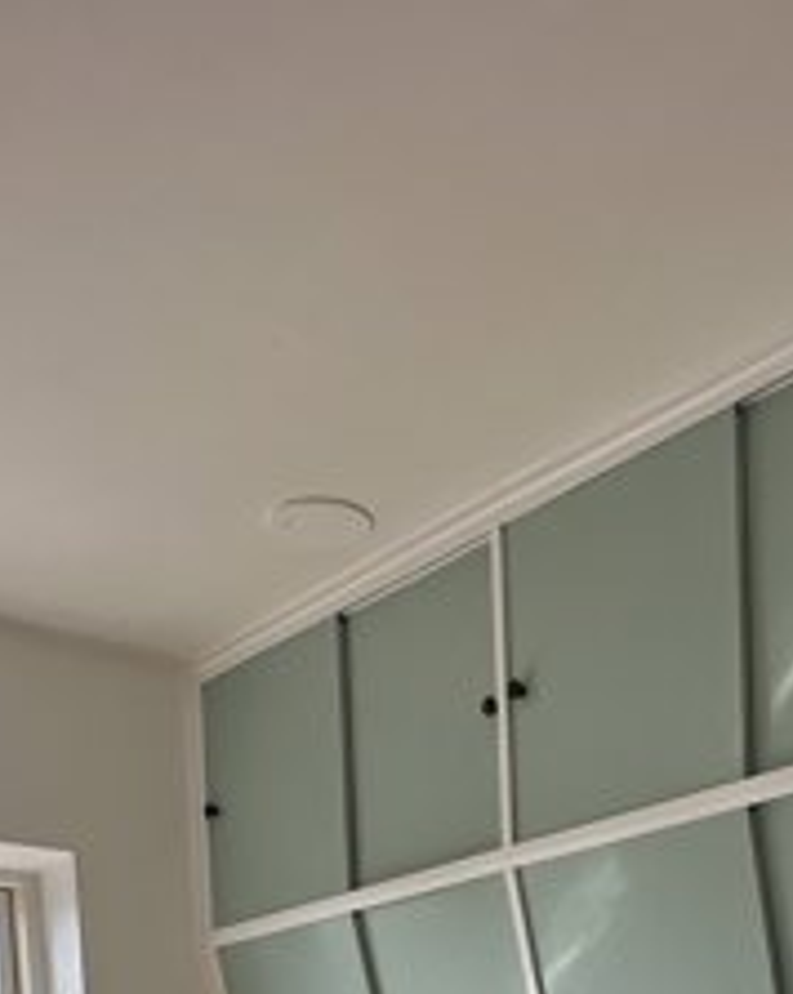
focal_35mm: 49
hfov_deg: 30.5
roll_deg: +1.6
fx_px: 1439
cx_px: 557
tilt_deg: -5.6
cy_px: 1302
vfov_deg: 30.1
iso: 40
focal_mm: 2.22
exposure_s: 1/368
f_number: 2.2
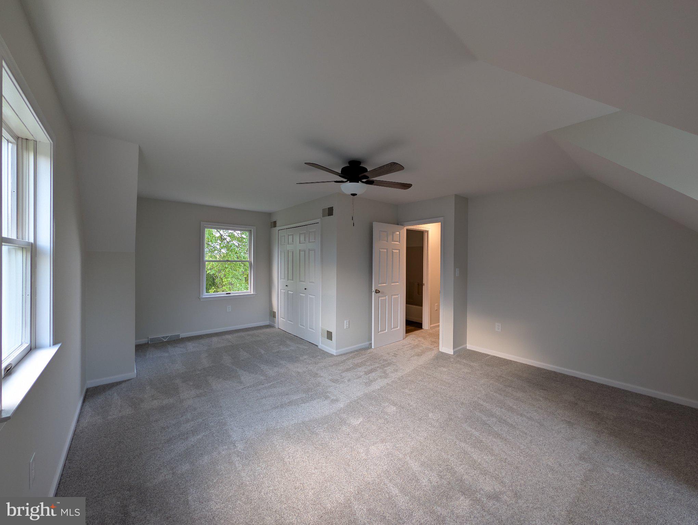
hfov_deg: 110.5
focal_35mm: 12
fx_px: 242
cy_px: 262
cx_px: 349
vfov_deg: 94.6
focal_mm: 2.02
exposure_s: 1/45.5
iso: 60
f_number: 1.7
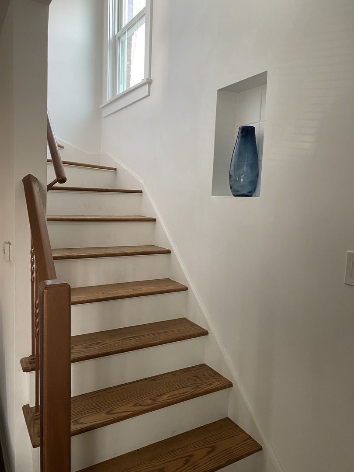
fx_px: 355
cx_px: 177
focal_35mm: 26
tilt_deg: -5.5
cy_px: 236
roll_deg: -2.5
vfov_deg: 67.3
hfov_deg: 53.1
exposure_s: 1/65
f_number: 1.8
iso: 125
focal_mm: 4.25
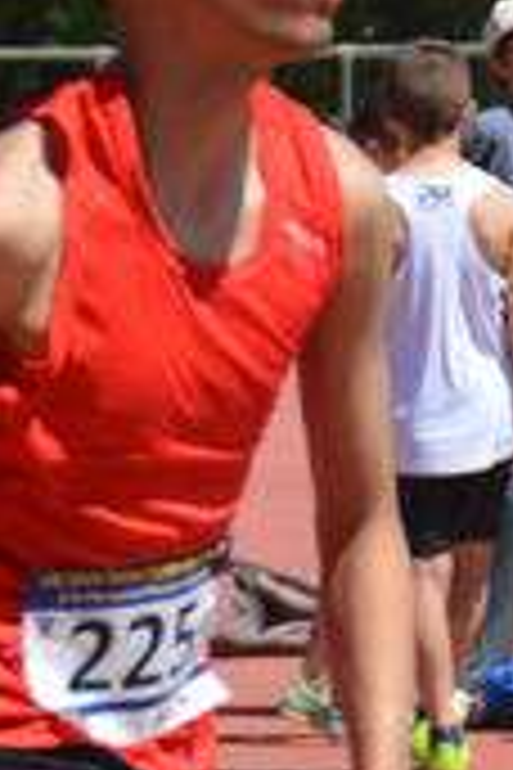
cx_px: 306
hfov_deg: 2.5
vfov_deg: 3.7
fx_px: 11836
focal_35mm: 554
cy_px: 838
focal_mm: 105
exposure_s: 1/1600
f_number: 6.3
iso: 400
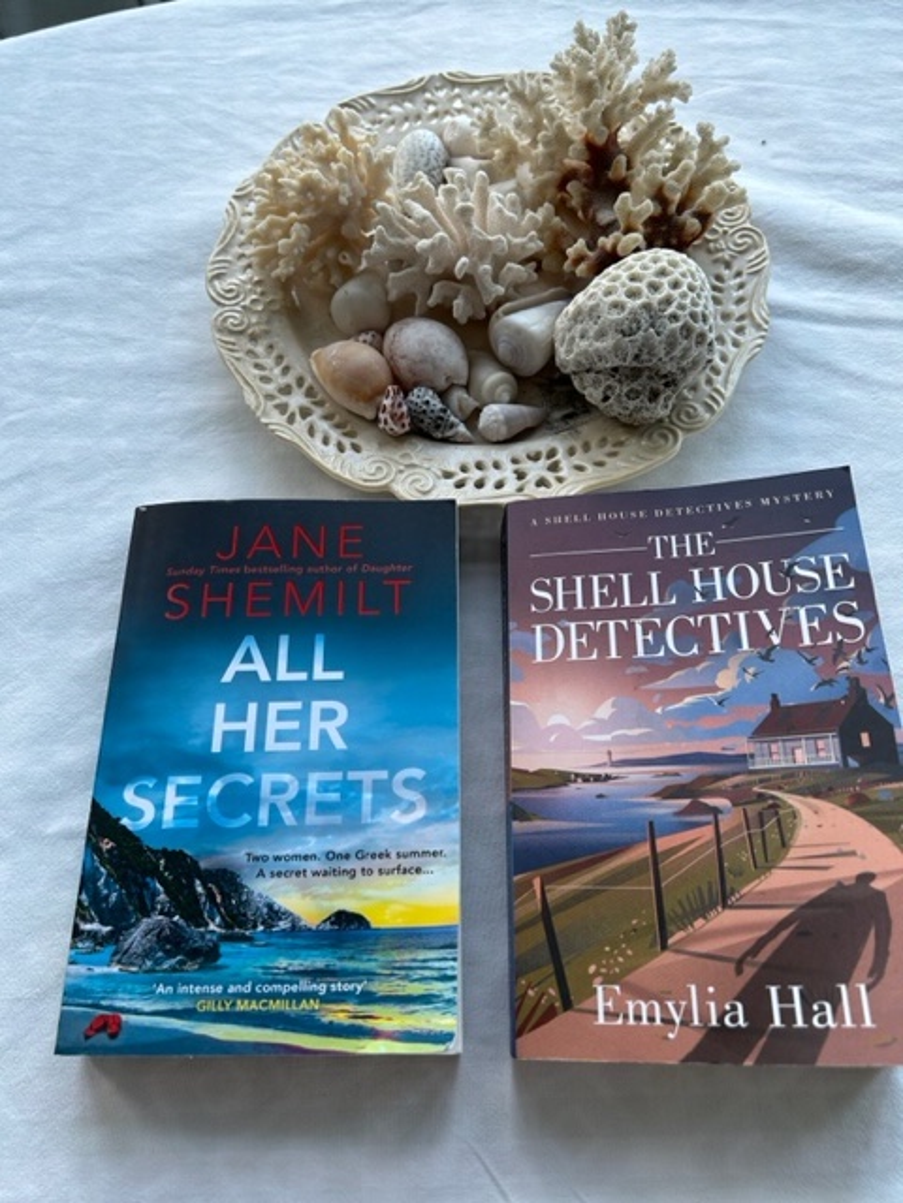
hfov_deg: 53.1
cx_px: 452
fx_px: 904
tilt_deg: -65.7
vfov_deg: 67.3
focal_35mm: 26
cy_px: 602
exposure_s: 1/121
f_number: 1.5
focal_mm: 5.7
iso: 32
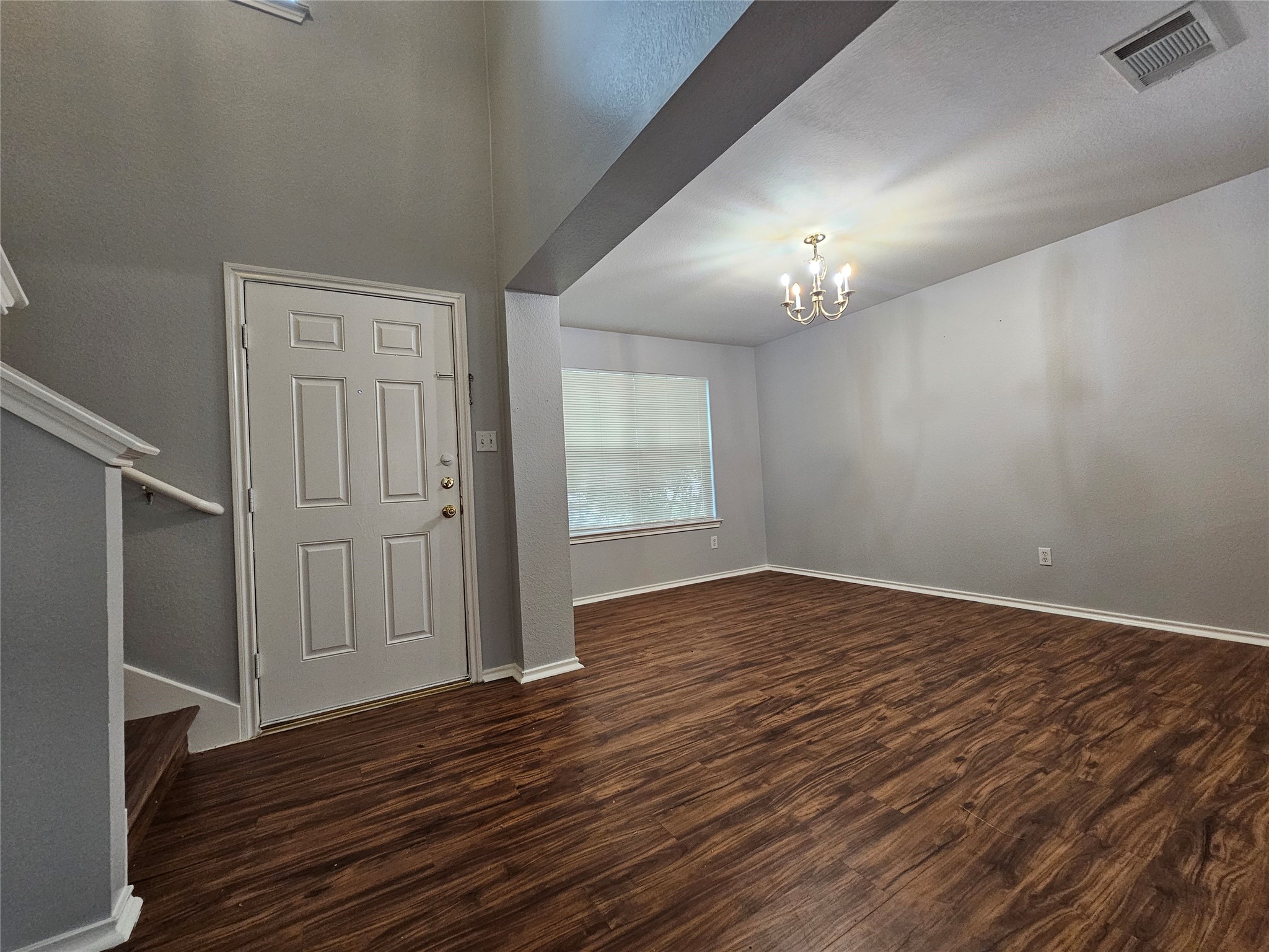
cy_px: 476
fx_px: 477
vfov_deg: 89.9
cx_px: 634
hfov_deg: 106.2
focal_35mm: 13
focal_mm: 2.2
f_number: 2.2
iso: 320
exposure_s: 1/40
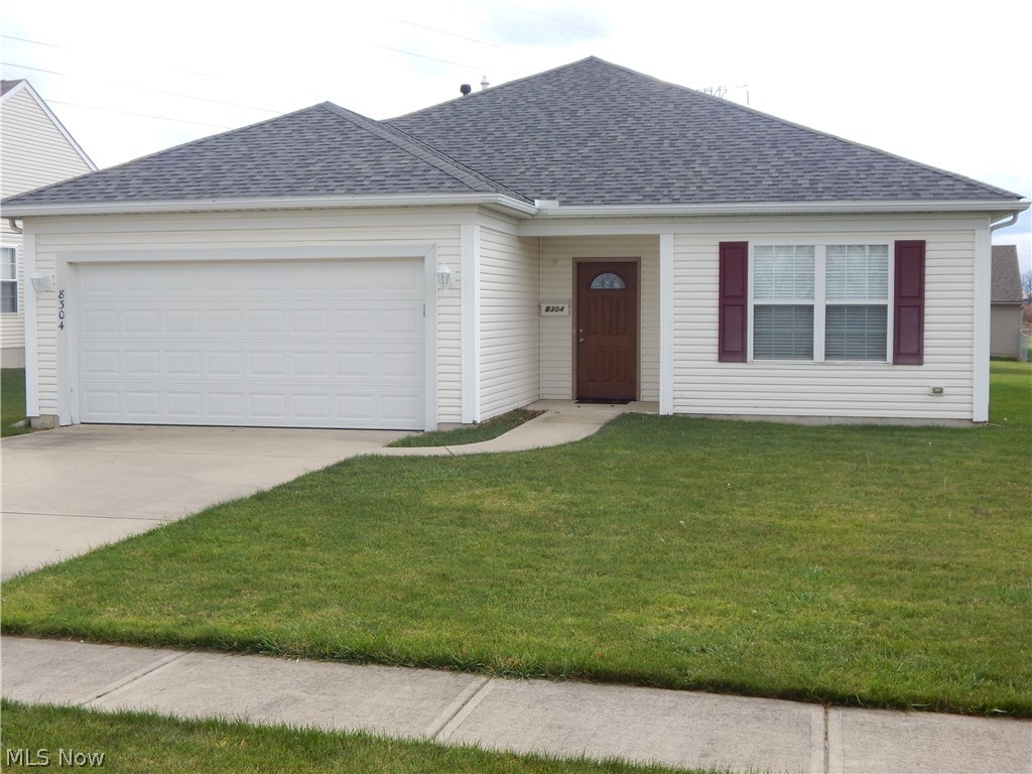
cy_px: 387
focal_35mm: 43
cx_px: 516
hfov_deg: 43.9
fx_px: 1282
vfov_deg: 33.6
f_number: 3.6
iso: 125
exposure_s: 1/250
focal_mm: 7.7
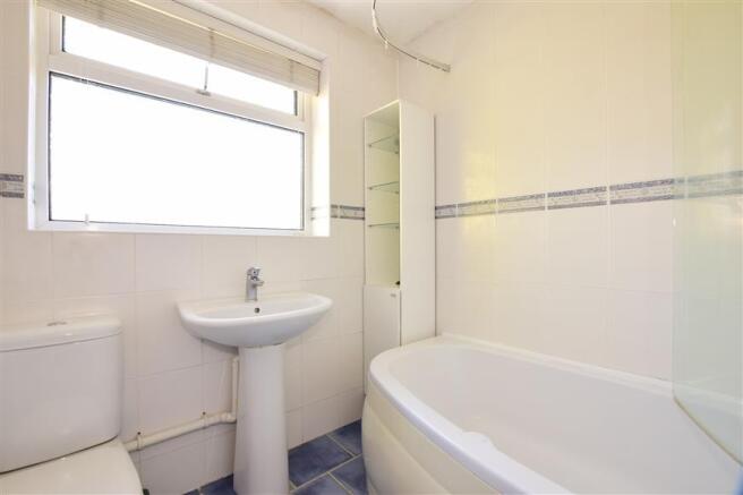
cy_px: 248
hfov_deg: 100.4
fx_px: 309
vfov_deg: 77.3
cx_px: 372
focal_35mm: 15
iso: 400
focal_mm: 10
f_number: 22
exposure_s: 1/6
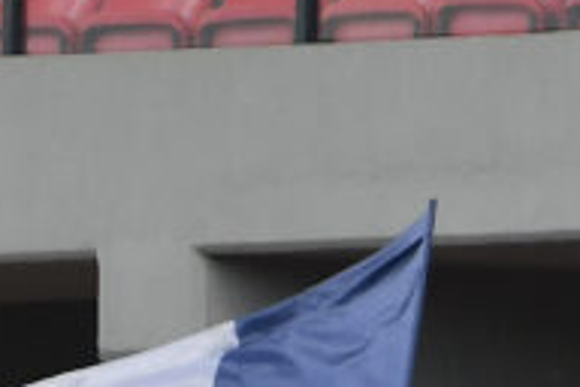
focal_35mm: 2958
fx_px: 47653
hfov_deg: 0.7
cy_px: 957
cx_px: -82
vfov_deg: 0.5
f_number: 5
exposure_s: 1/2500
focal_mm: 270
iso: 400
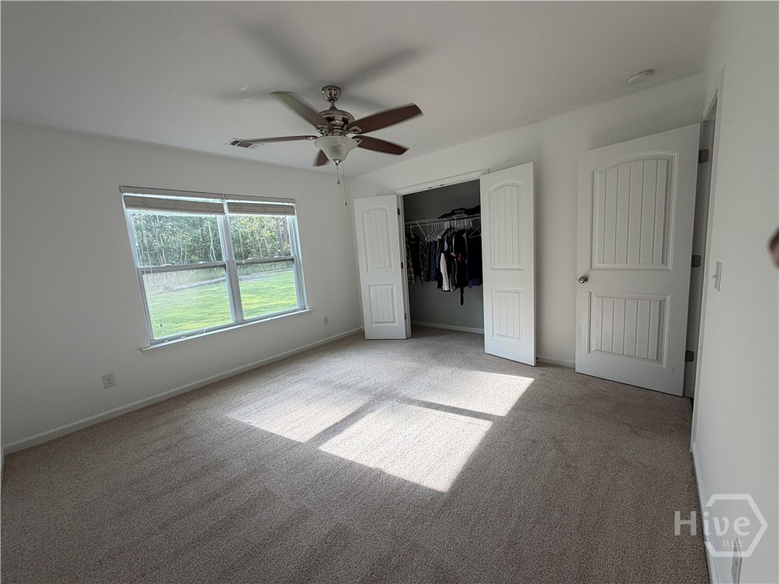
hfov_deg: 102.1
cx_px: 390
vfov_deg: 85.7
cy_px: 292
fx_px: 315
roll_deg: +4.0
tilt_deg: -8.7
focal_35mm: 14
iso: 50
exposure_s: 1/121
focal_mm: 2.22
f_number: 2.2
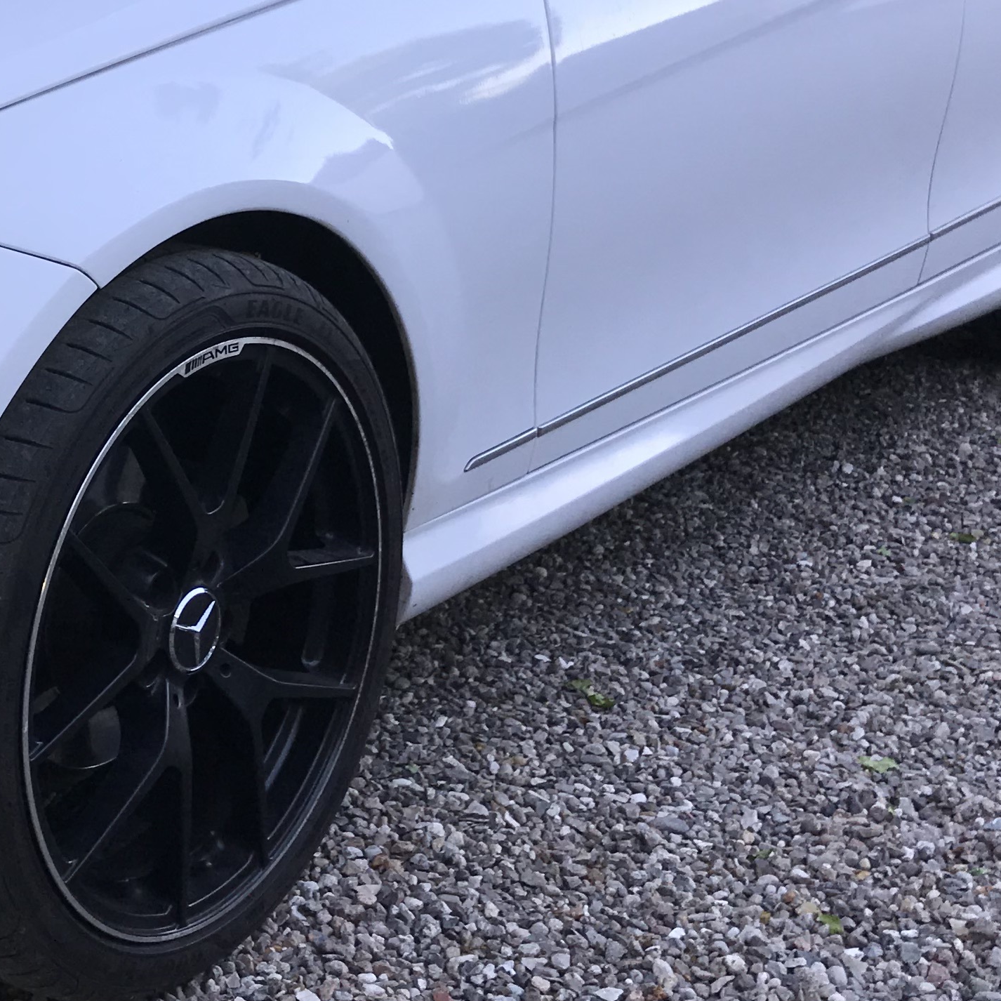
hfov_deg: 23.7
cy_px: 298
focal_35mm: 70
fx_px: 2290
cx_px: 29
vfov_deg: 24.5
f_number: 1.8
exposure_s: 1/223
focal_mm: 3.99
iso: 20
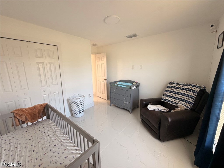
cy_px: 84
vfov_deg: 85.7
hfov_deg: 102.1
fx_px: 91
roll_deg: +0.3
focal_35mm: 14
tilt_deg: -11.5
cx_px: 112
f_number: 2.2
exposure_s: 1/60
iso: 200
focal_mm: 2.22
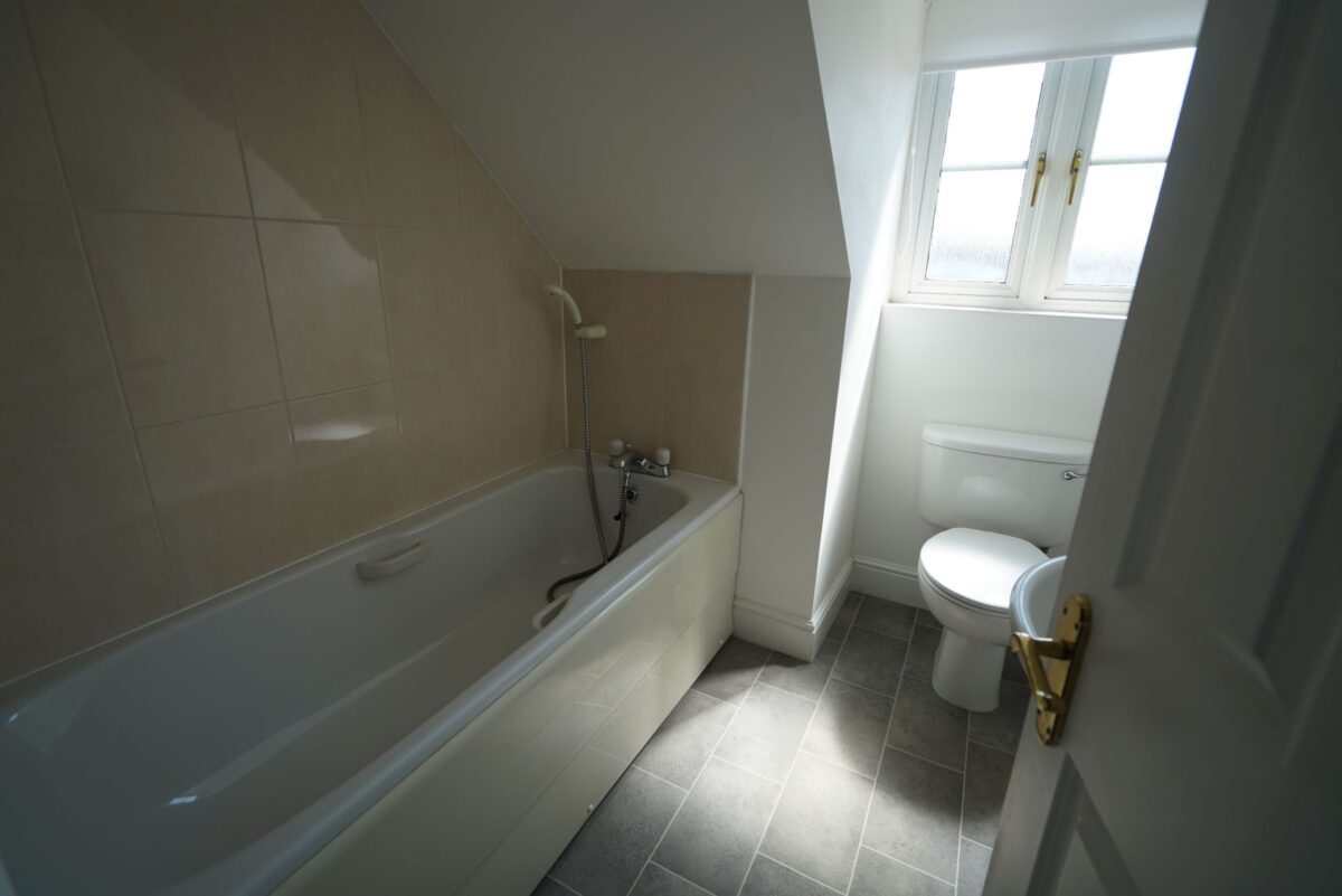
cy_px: 448
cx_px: 671
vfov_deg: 73.8
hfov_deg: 96.7
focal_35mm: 16
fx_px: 597
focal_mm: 16
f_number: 4
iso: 125
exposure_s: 1/160
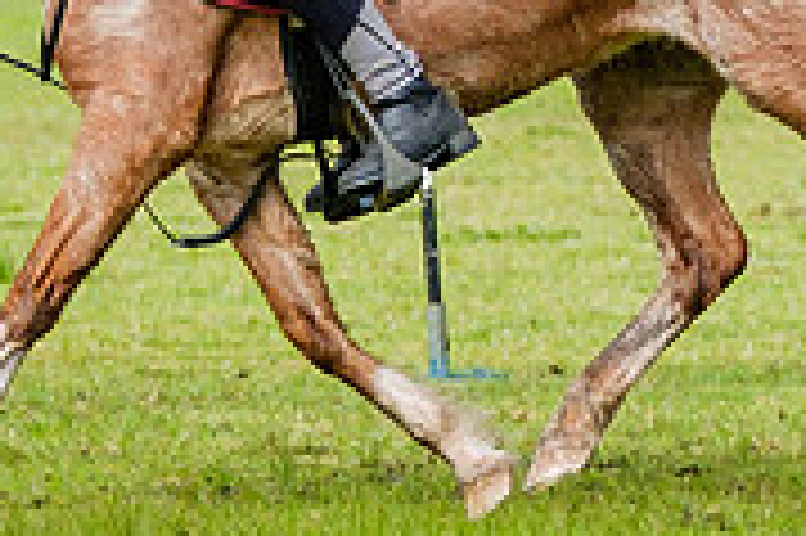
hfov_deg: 2.5
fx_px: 18140
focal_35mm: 811
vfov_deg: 1.7
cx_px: 689
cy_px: -227
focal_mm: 140
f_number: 3.6
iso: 250
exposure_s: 1/1400
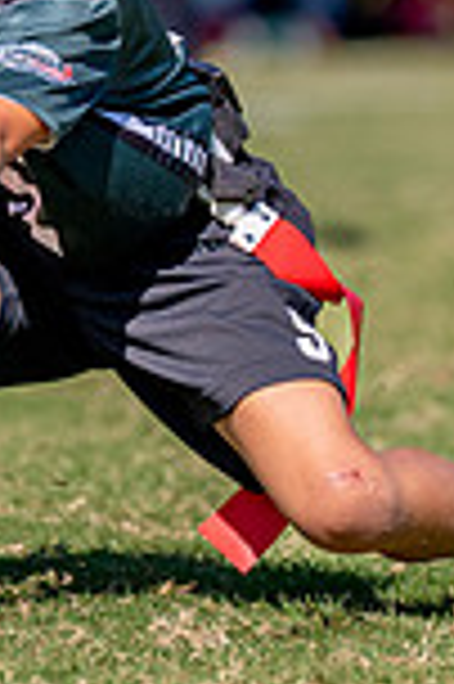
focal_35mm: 966
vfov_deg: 2.1
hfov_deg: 1.4
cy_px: -130
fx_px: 18314
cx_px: 71
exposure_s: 1/5000
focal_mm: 200
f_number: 2.8
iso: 250
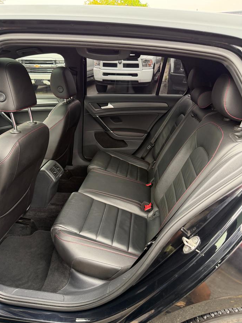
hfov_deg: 54.9
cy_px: 166
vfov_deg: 69.4
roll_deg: +0.5
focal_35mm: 25
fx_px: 233
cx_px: 118
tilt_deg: -24.0
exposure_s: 1/84
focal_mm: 6.76
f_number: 1.78
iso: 200
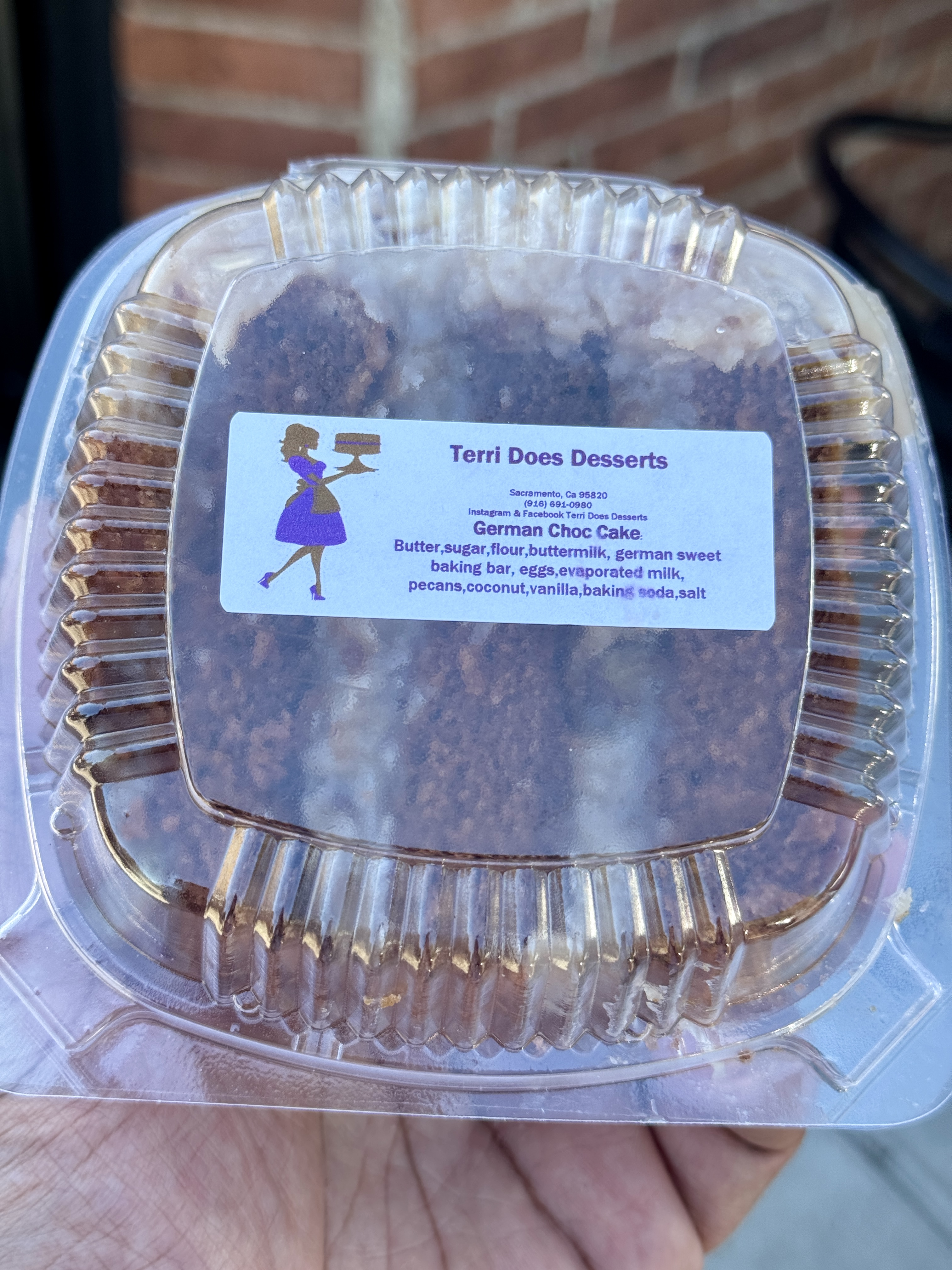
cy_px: 635
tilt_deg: -48.2
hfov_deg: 30.3
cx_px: 476
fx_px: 1760
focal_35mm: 48
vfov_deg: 39.7
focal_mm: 6.76
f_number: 1.78
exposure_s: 1/792
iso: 64
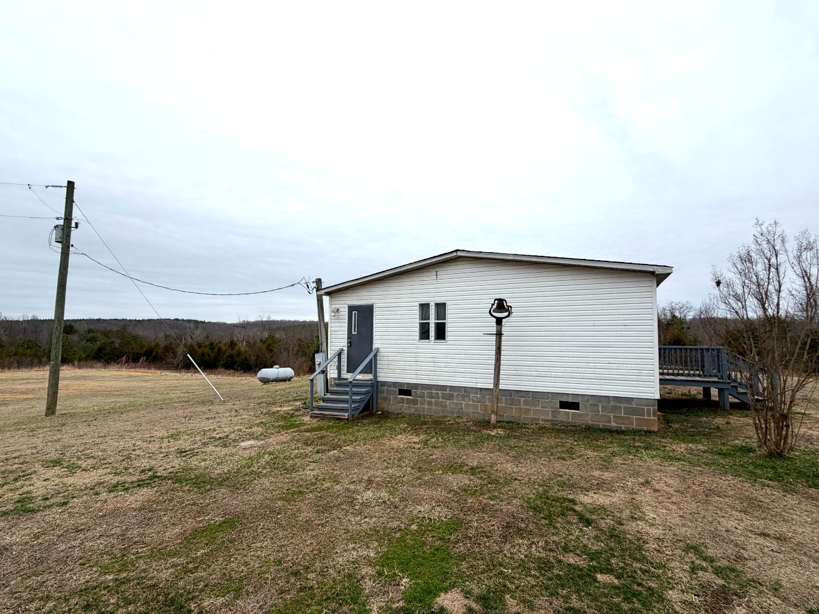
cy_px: 315
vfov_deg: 78.1
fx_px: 378
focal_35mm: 16
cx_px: 416
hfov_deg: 94.5
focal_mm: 2.22
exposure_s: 1/770
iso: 32
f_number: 2.2
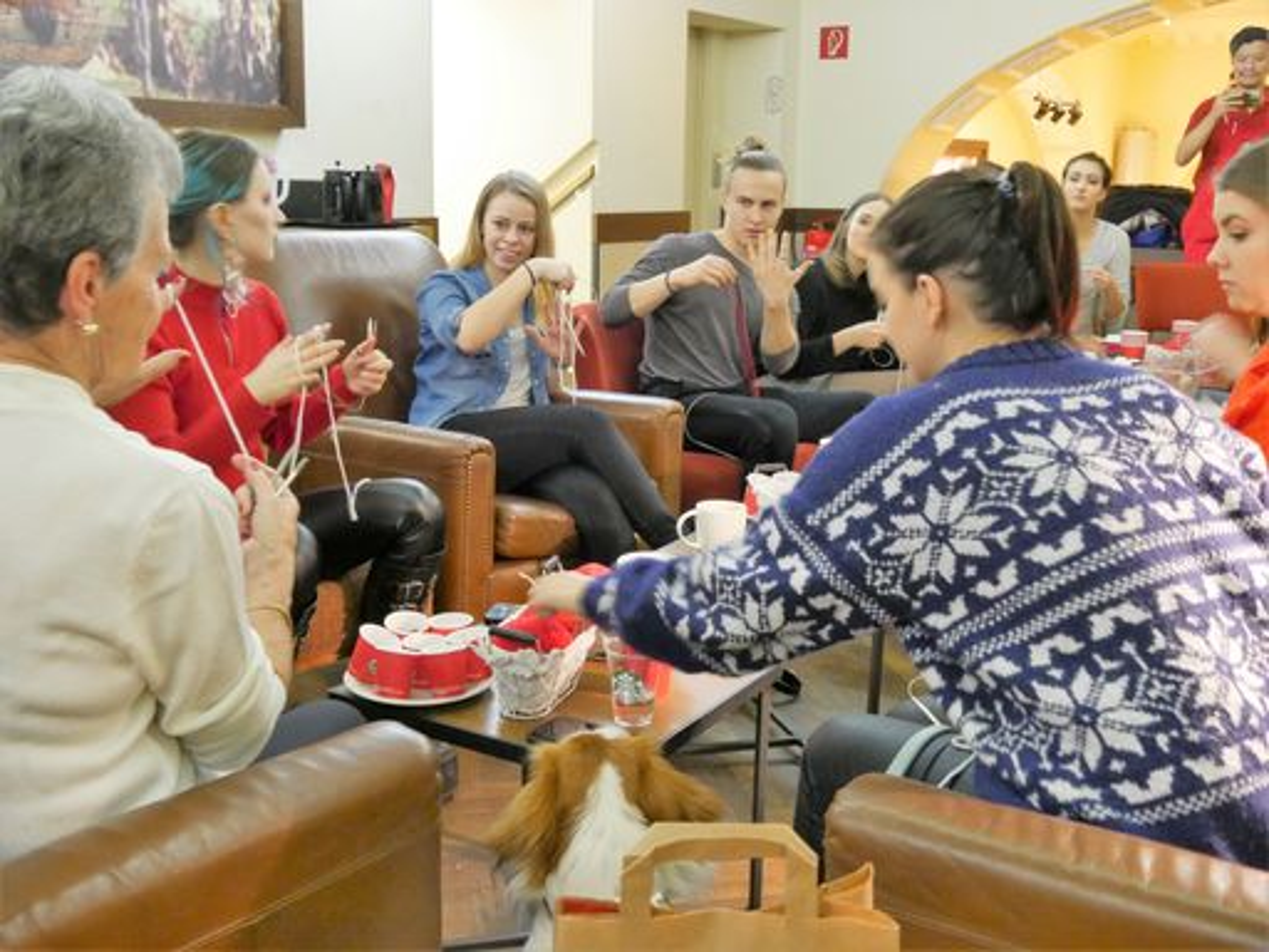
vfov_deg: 37.7
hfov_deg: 49.0
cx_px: 634
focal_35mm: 38
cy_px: 476
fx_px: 1393
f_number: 5.6
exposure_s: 1/10
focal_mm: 19
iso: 3200
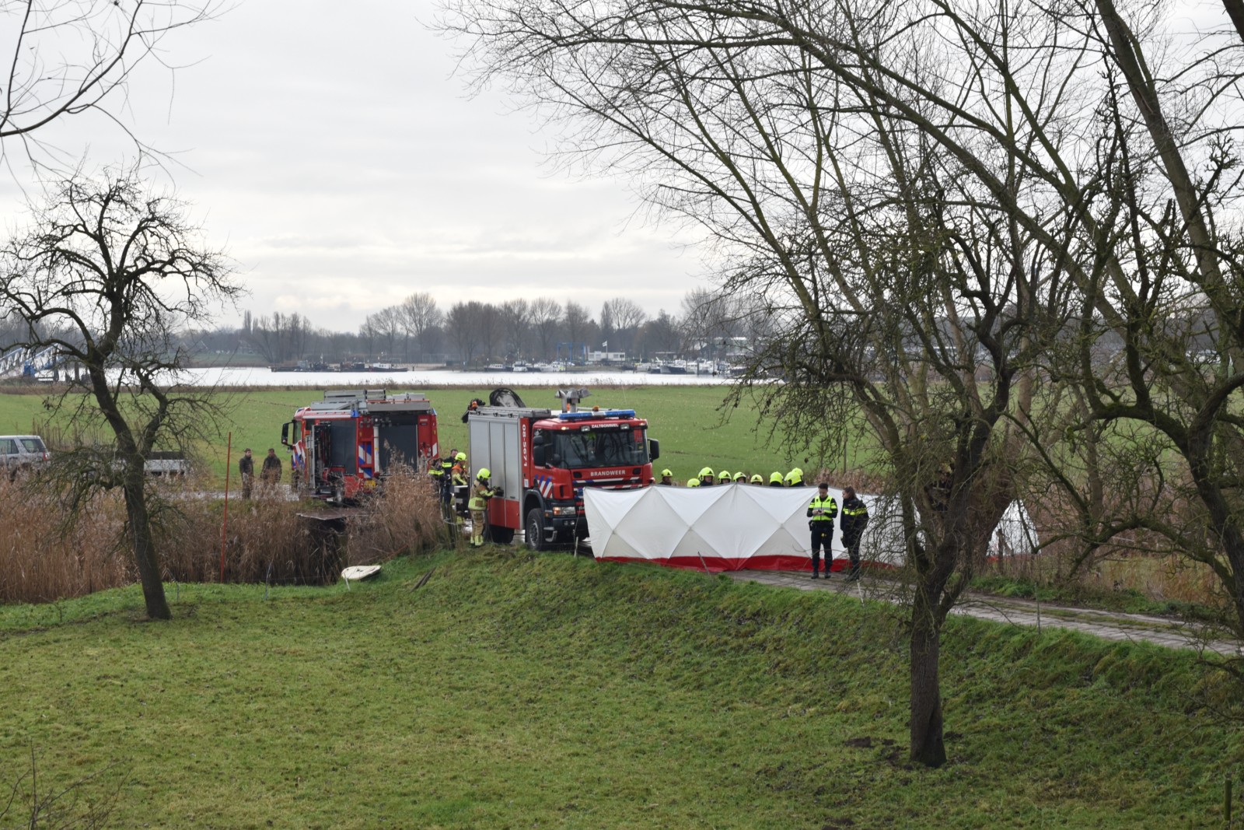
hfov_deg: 26.0
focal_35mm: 78
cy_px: 415
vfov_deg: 17.5
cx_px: 622
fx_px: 2695
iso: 280
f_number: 8
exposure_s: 1/250
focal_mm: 52
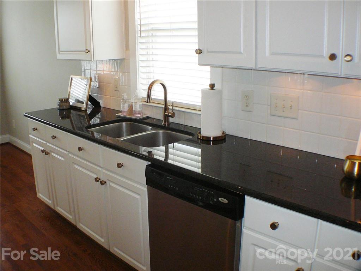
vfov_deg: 30.9
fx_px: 490
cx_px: 180
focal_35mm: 47
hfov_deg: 40.4
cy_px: 136
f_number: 3.3
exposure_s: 1/100
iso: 200
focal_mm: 7
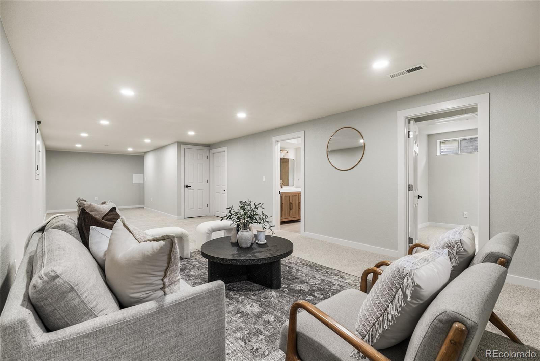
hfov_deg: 96.7
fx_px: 240
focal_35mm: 16
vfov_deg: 73.8
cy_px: 180
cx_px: 270
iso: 200
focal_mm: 16
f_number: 8
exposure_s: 1/80
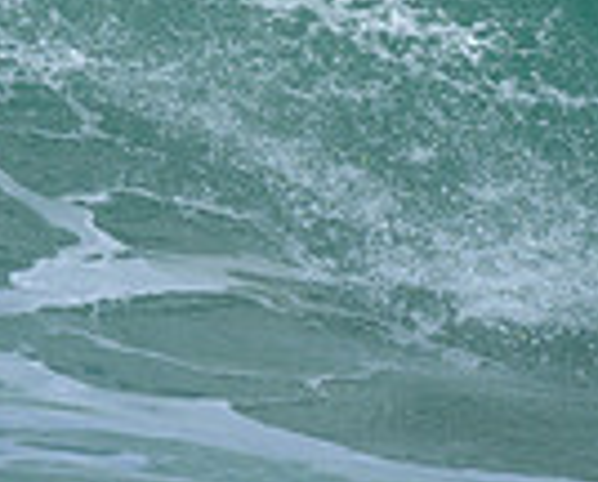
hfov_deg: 0.4
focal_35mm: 4453
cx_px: 576
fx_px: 79041
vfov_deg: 0.3
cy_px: -220
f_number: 6.3
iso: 250
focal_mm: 800
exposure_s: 1/2000
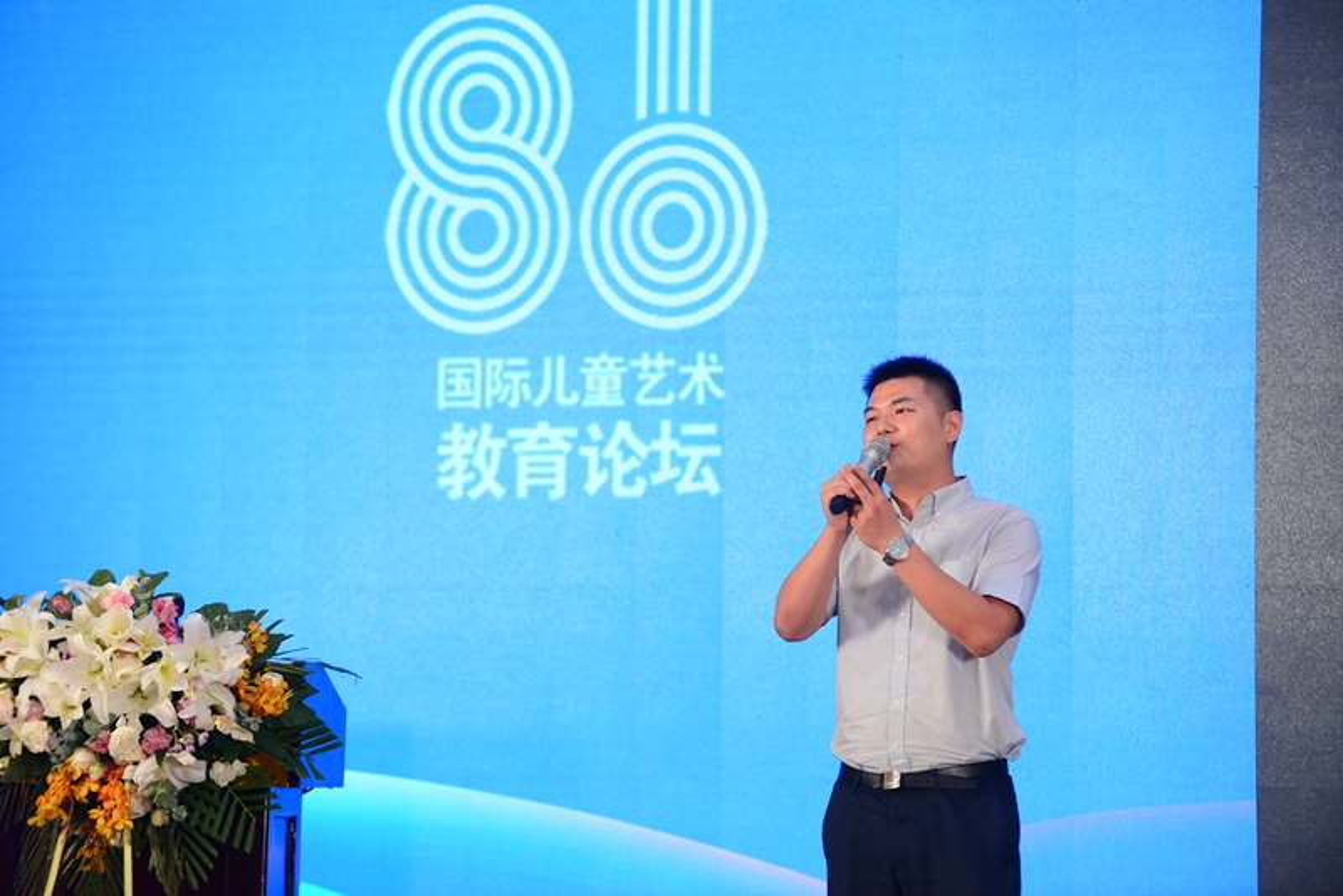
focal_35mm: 150
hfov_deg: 13.7
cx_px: 672
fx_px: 5598
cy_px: 448
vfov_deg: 9.2
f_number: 4.5
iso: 2000
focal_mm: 150
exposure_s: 1/160
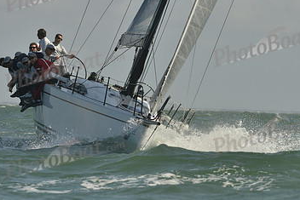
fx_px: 2751
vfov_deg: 4.2
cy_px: 101
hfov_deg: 6.2
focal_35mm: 330
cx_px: 170
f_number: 9
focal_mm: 200
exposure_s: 1/1250
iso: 280
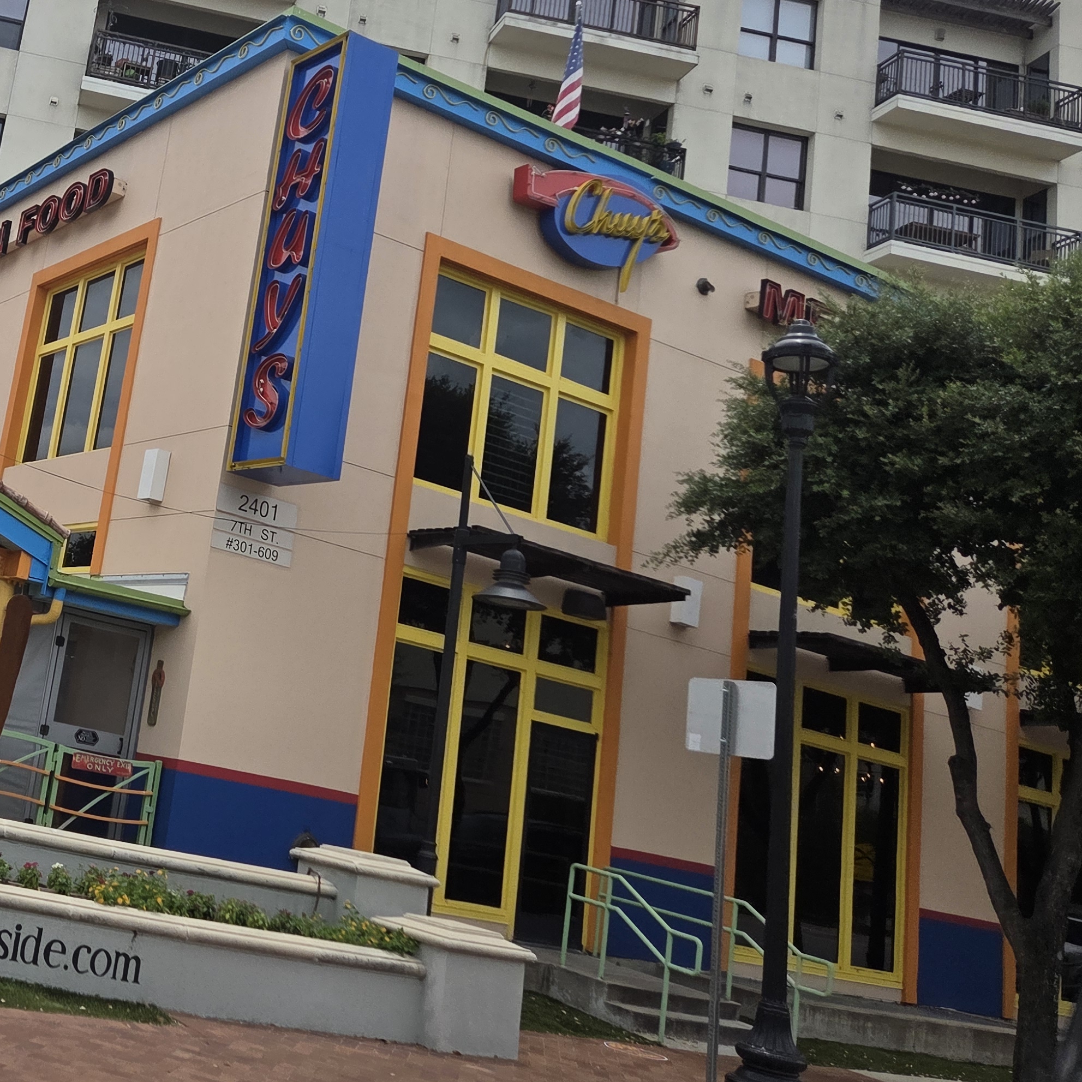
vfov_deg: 40.5
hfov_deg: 37.7
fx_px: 1450
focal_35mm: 41
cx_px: 70
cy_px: 380
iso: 80
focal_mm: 5.4
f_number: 1.8
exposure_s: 1/7891
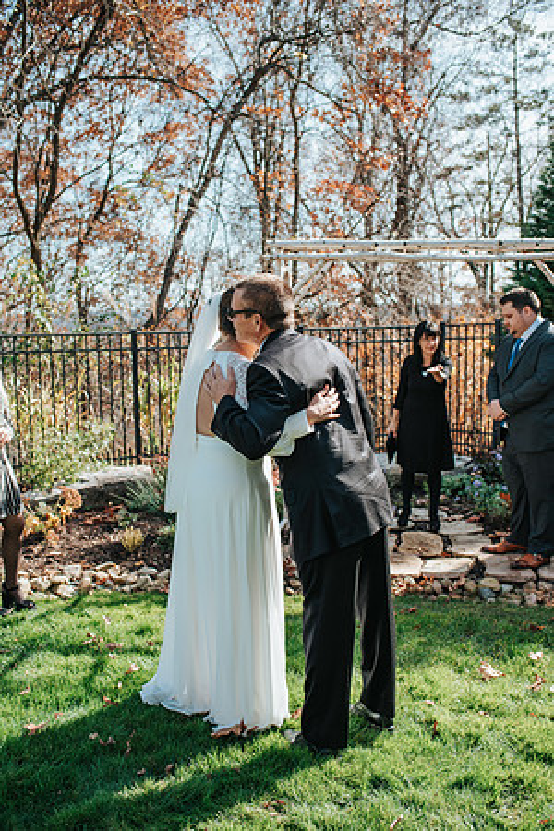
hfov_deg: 37.9
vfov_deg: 54.4
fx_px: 808
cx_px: 277
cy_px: 416
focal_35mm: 35
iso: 220
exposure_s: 1/1250
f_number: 3.5
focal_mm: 35
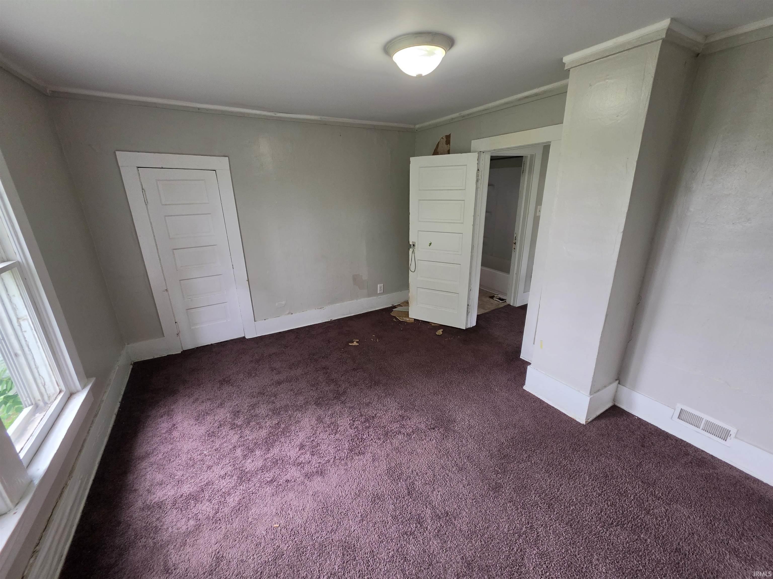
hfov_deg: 106.2
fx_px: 290
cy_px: 290
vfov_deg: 89.9
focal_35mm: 13
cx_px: 386
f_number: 1.9
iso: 160
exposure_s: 1/120
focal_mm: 2.2
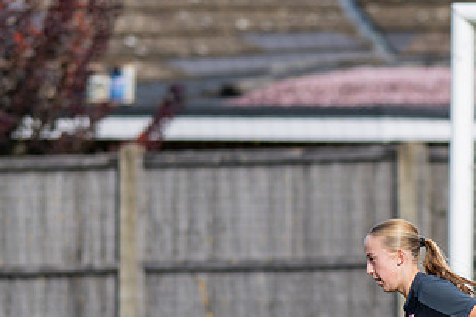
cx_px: 392
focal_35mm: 1160
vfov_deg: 1.2
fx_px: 15337
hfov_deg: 1.8
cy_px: 329
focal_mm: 300
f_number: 2.8
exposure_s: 1/2000
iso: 125
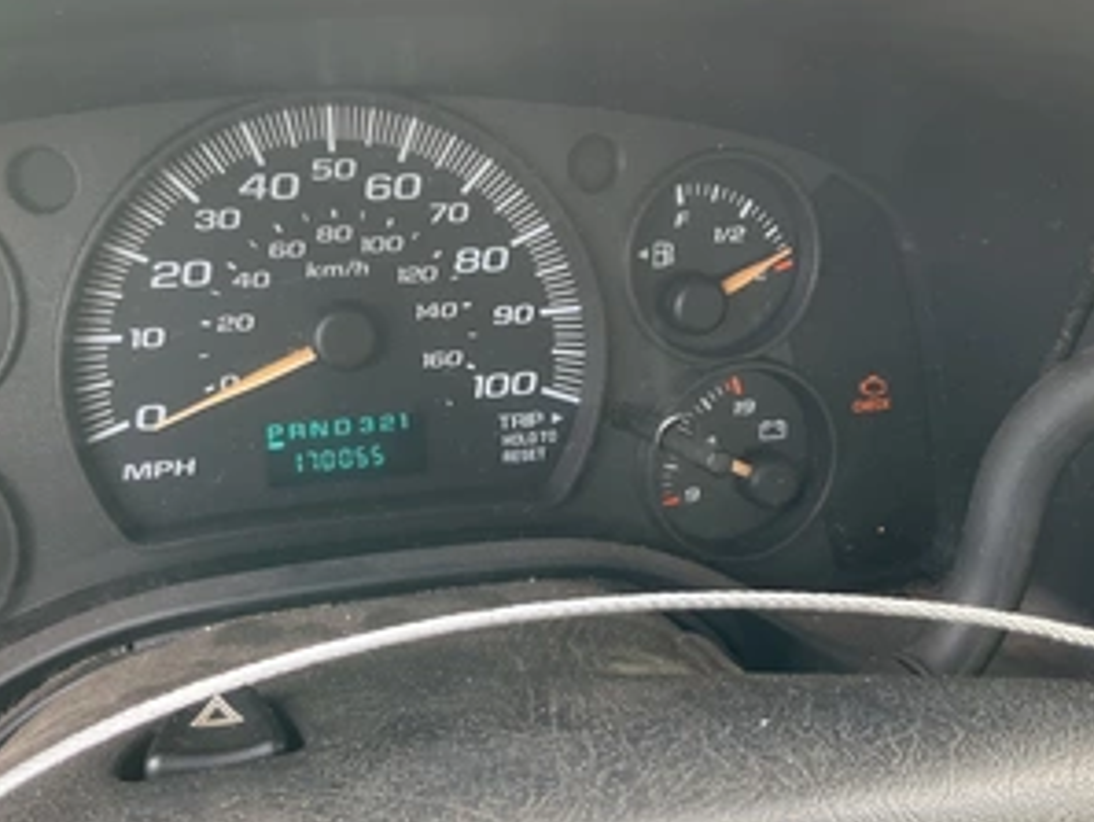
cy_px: 417
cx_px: 508
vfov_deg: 36.8
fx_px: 1233
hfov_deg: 47.8
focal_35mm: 39
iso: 64
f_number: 1.8
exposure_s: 1/67
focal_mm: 3
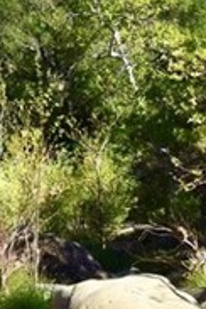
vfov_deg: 12.2
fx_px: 1442
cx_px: -253
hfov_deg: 7.7
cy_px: 252
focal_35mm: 168
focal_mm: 20
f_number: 11
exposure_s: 1/400
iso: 400
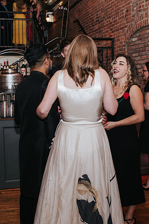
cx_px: 66
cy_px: 106
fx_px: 348
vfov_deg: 35.6
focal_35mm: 56
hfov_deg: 24.2
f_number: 3.2
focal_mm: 35
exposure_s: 1/200
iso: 800
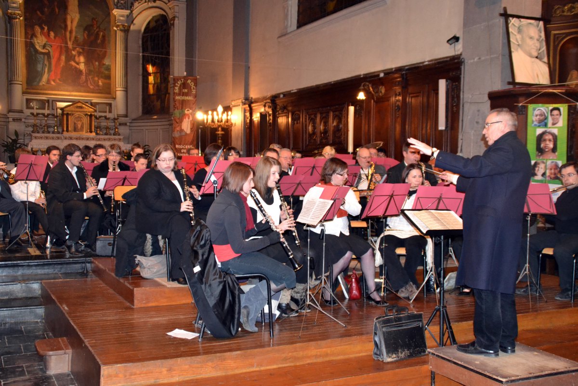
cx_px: 289
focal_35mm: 38
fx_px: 602
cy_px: 193
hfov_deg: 51.3
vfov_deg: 35.5
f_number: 3.8
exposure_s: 1/60
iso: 2500
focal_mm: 25
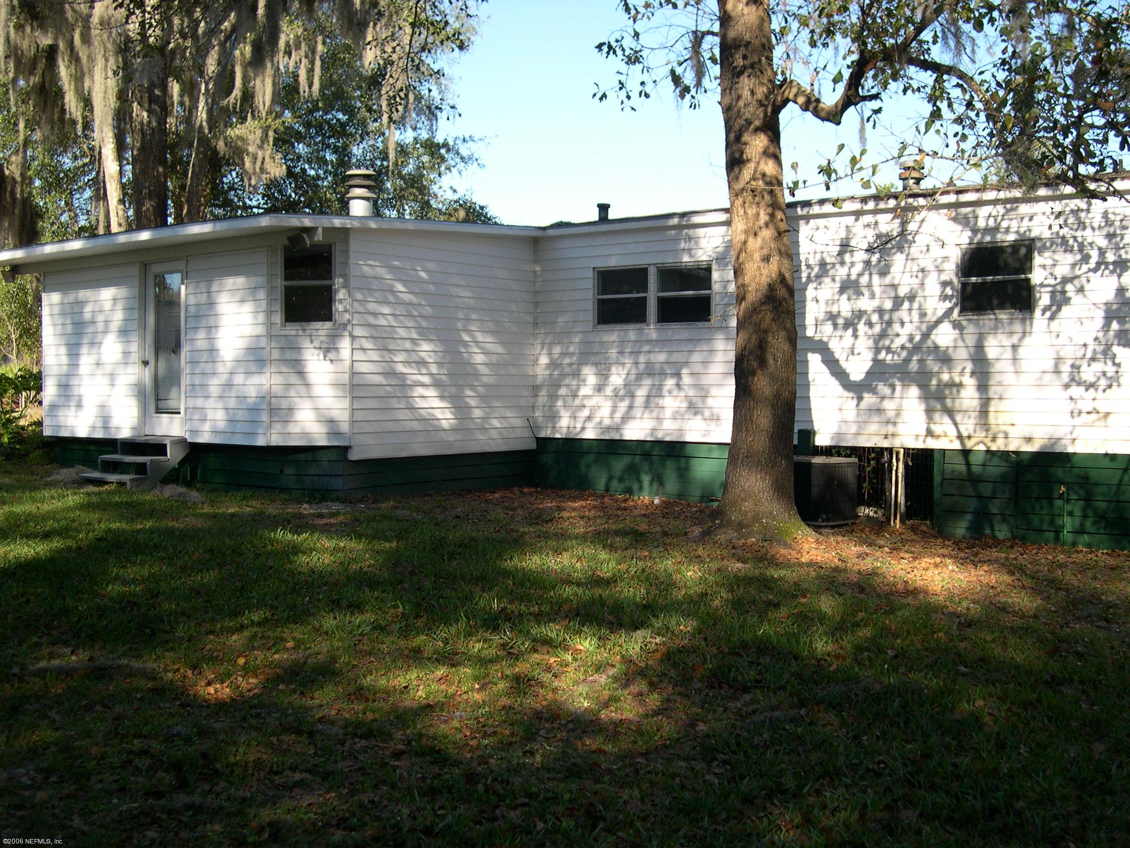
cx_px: 565
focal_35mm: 38
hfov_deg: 49.0
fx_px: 1240
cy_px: 424
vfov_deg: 37.7
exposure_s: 1/538
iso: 100
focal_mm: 8
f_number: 2.8
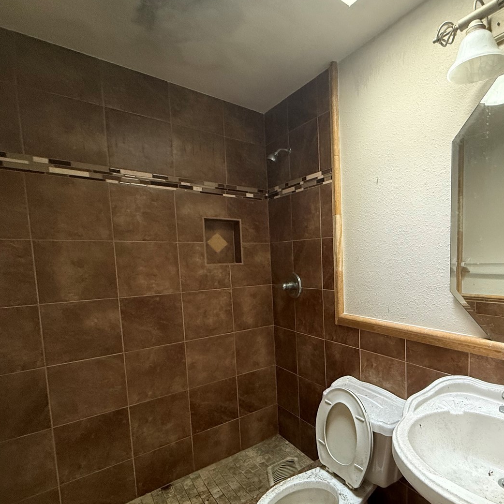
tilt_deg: -5.0
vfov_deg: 77.3
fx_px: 313
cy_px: 284
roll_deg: +1.5
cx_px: 355
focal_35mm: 19
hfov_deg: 74.1
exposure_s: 1/60
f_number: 2.2
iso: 500
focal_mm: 2.22
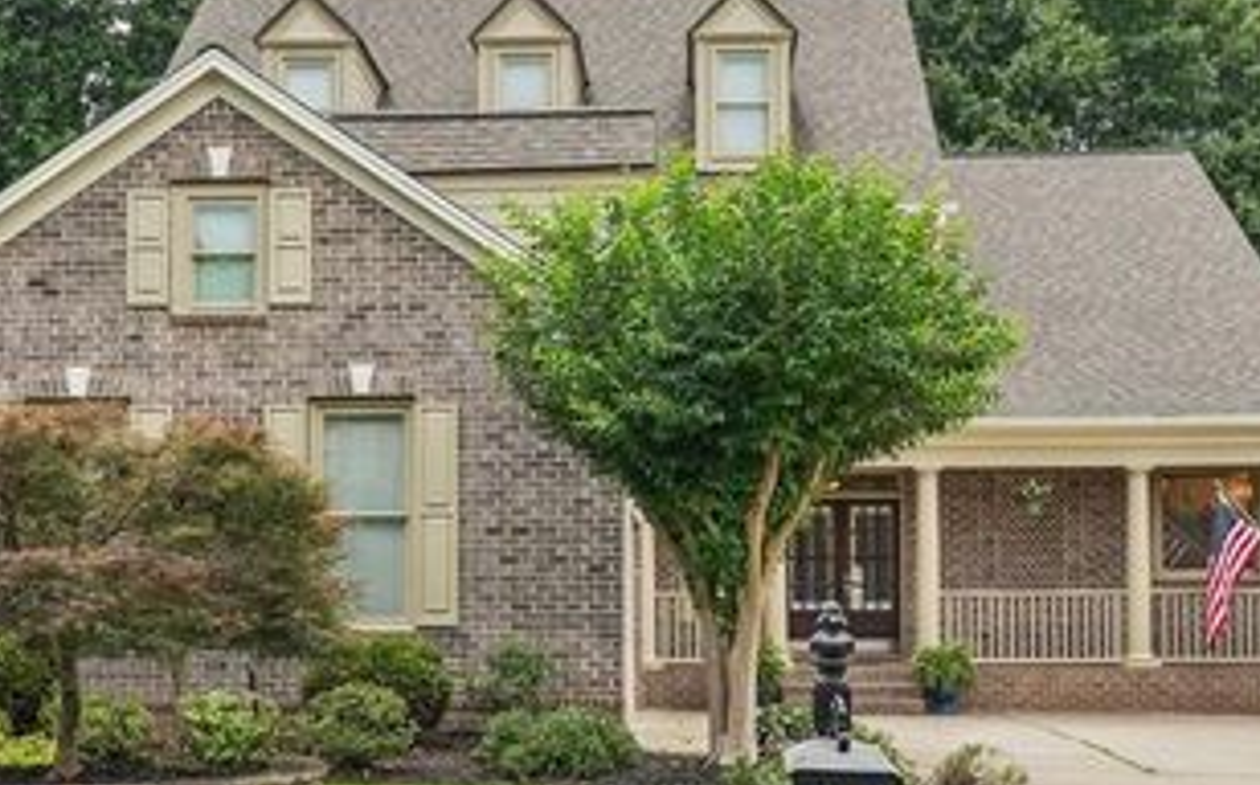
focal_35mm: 53
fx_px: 1819
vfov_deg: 24.2
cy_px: 570
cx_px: 626
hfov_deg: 38.2
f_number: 8
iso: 800
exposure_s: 1/320
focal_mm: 32
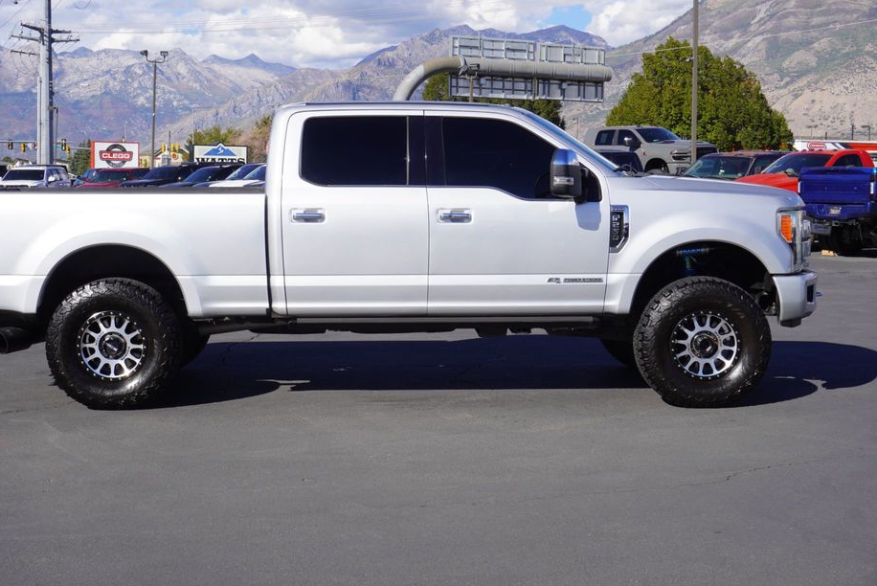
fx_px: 1389
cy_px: 269
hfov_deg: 35.0
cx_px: 388
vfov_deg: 23.8
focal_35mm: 57
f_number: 11
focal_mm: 34
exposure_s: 1/125
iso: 100
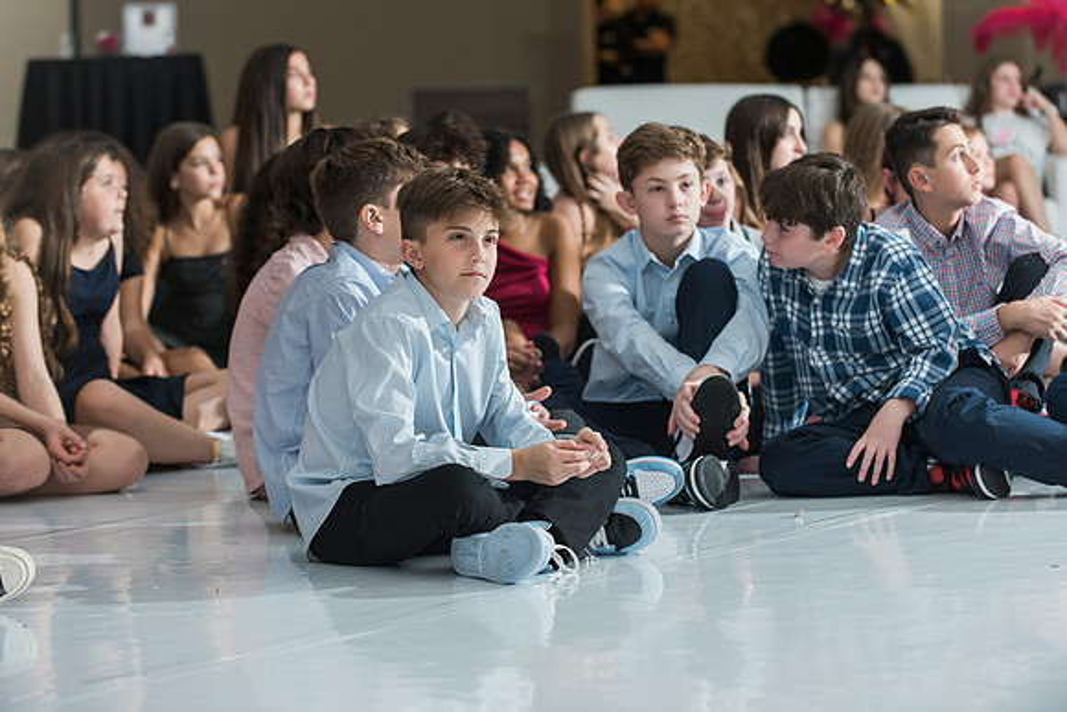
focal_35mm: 116
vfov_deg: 11.8
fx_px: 3439
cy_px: 356
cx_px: 534
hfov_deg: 17.6
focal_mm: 116
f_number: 4
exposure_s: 1/100
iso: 1000
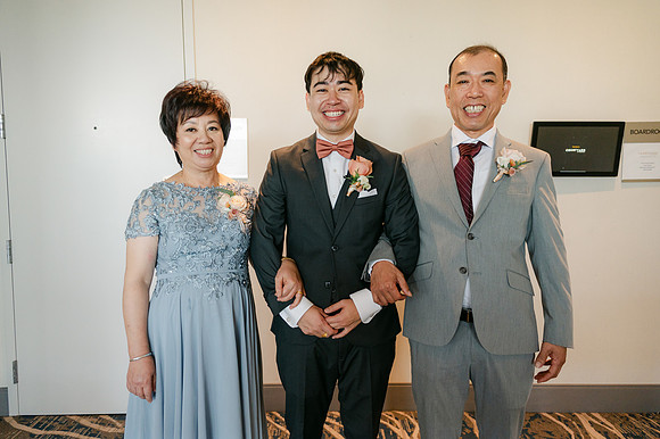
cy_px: 220
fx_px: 513
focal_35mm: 28
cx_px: 330
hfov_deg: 65.5
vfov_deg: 46.4
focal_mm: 28
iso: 1100
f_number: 2.8
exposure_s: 1/250
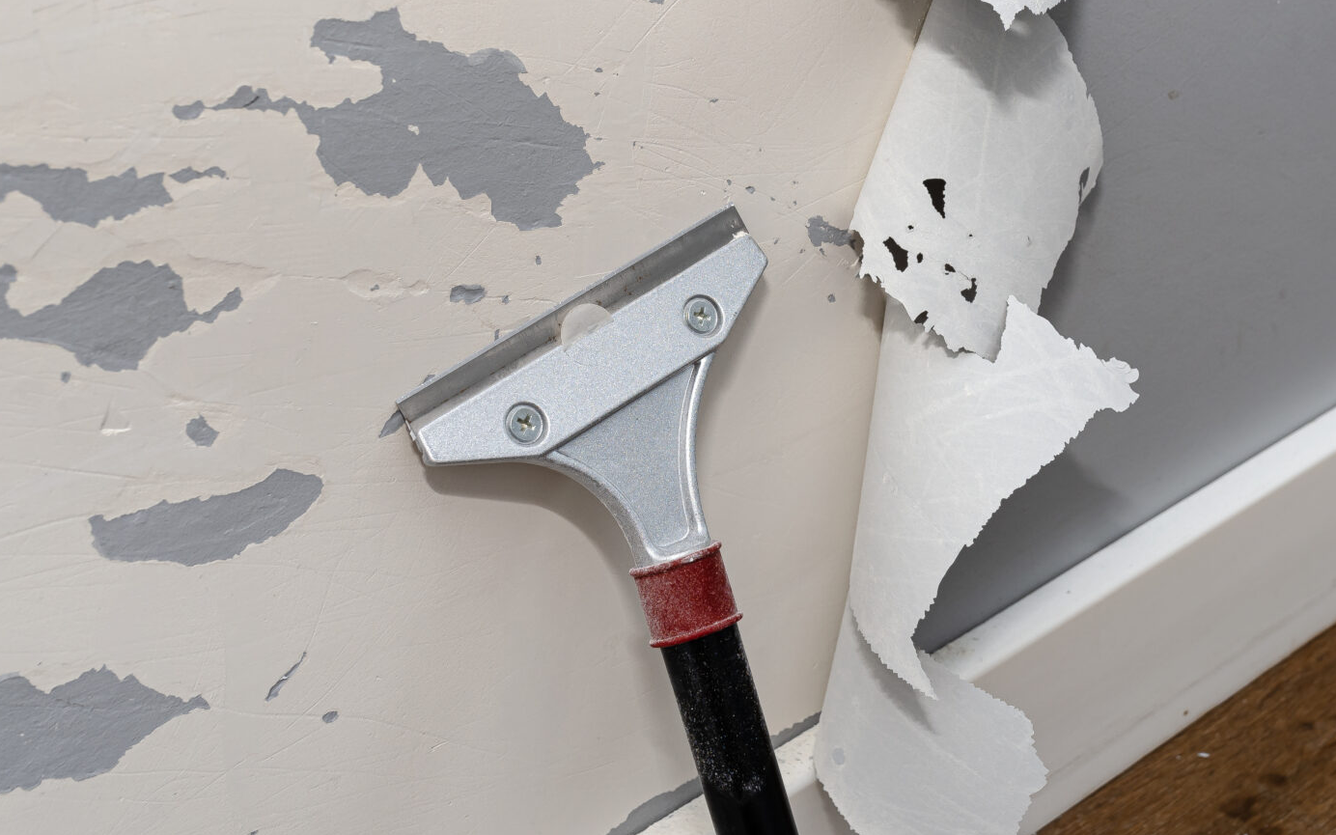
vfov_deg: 19.6
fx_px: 2403
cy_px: 250
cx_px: 890
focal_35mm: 66
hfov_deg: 30.8
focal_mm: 35
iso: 100
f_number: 8
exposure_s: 1/60
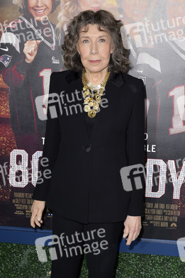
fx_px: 378
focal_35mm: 49
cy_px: 139
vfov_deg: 40.4
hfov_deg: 27.5
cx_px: 92
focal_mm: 48
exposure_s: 1/250
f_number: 6.3
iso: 400
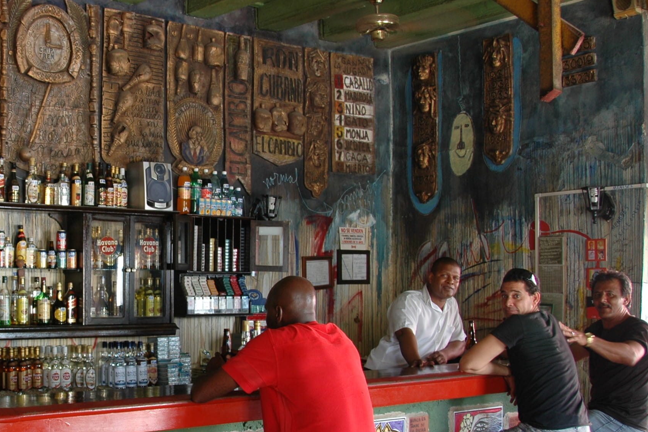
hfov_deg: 39.3
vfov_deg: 28.0
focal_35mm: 48
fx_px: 864
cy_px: 255
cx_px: 119
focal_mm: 18
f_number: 3.5
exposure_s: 1/25
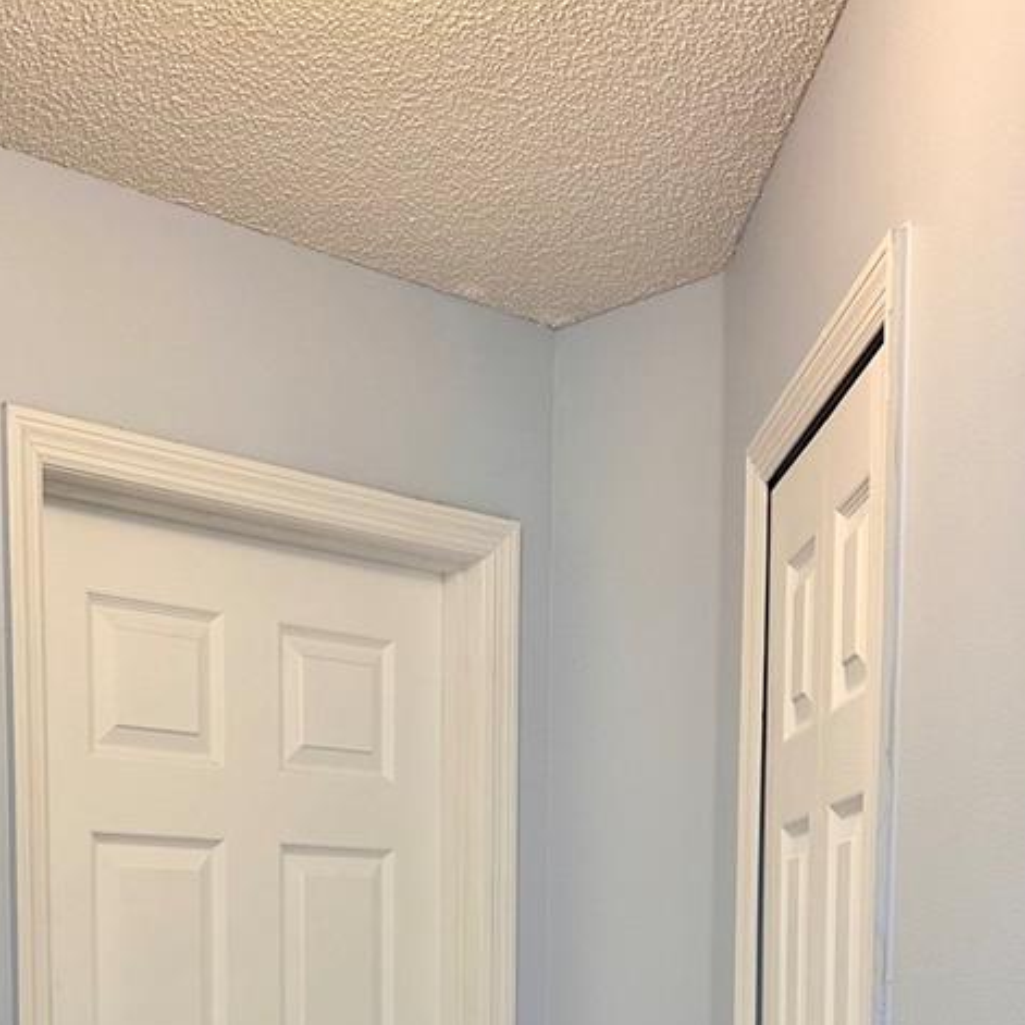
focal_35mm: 54
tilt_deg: -2.0
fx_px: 1809
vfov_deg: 29.0
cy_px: 1090
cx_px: 333
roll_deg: -0.1
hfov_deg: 31.4
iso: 160
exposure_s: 1/120
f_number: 1.78
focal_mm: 6.86
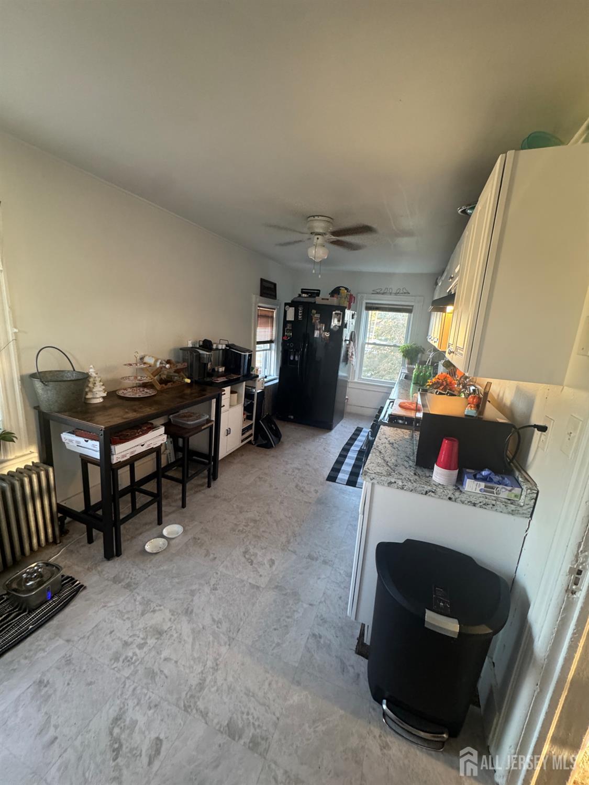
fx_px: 318
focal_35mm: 14
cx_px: 294
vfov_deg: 102.1
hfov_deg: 85.7
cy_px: 392
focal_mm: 2.22
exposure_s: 1/60
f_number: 2.2
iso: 320
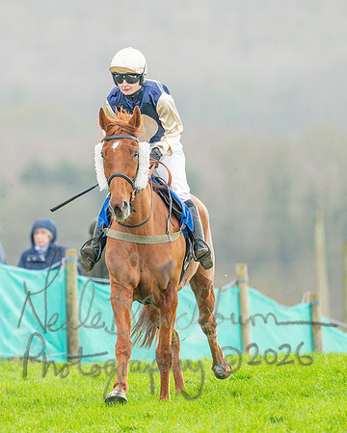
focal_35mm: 901
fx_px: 11561
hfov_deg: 1.7
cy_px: 202
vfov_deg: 2.1
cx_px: 75
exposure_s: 1/800
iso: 1000
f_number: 4.5
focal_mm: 400
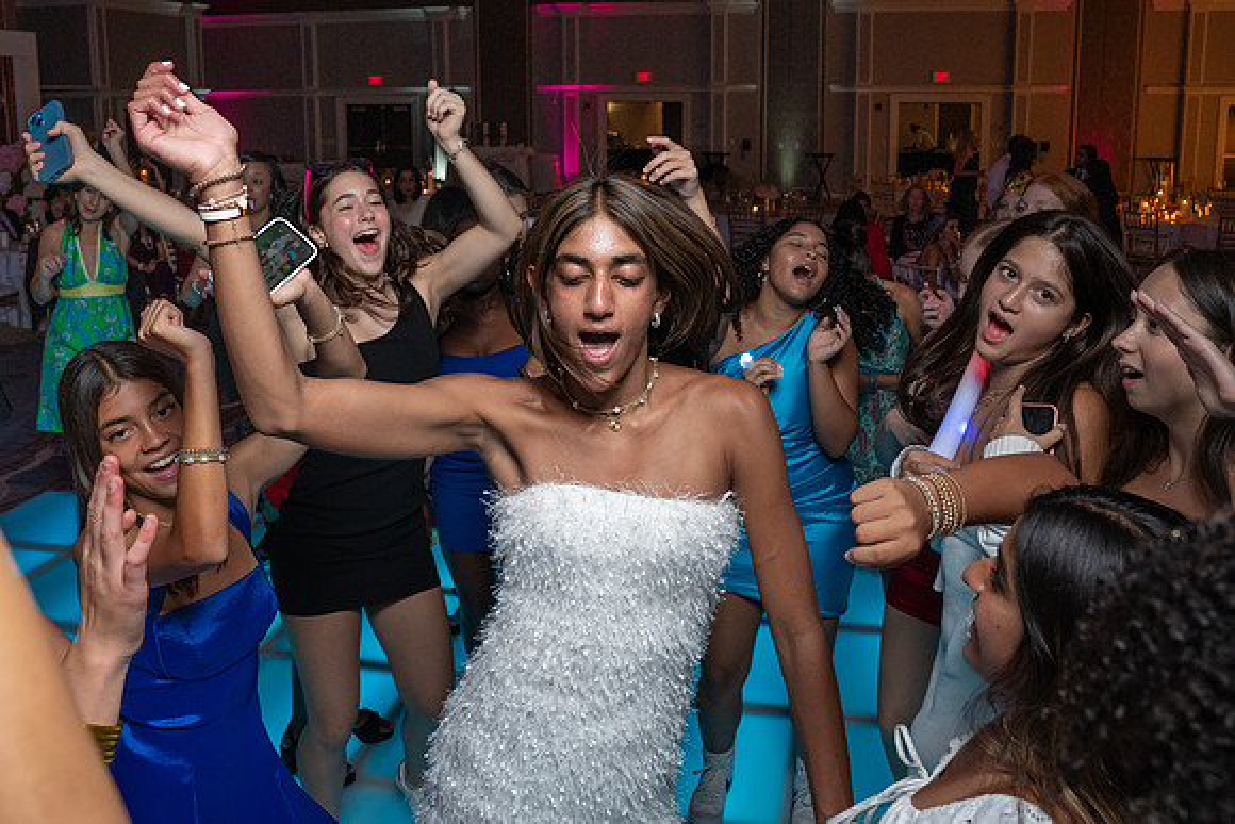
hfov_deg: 58.1
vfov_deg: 40.4
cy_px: 304
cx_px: 606
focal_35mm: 32
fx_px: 1112
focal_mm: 25
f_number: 5.6
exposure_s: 1/200
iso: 2000
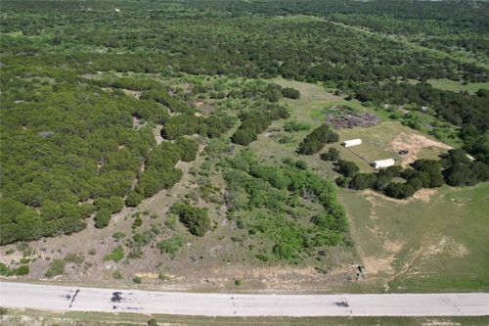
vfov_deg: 57.2
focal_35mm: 22
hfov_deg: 78.6
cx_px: 244
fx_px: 299
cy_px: 163
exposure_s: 1/1500
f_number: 2.8
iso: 100
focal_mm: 8.38
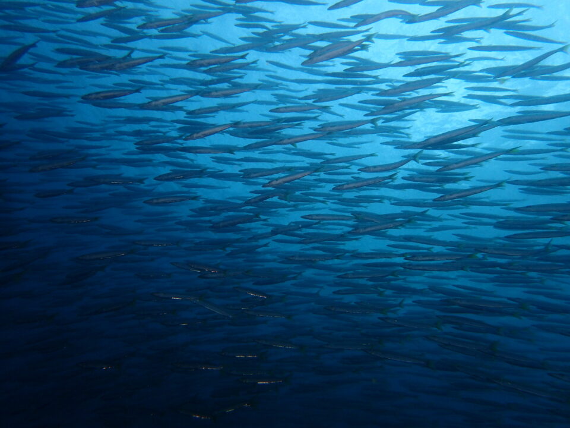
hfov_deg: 69.4
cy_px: 214
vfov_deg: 54.9
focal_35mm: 25
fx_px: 412
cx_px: 285
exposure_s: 1/800
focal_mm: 4.5
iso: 100
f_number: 2.8
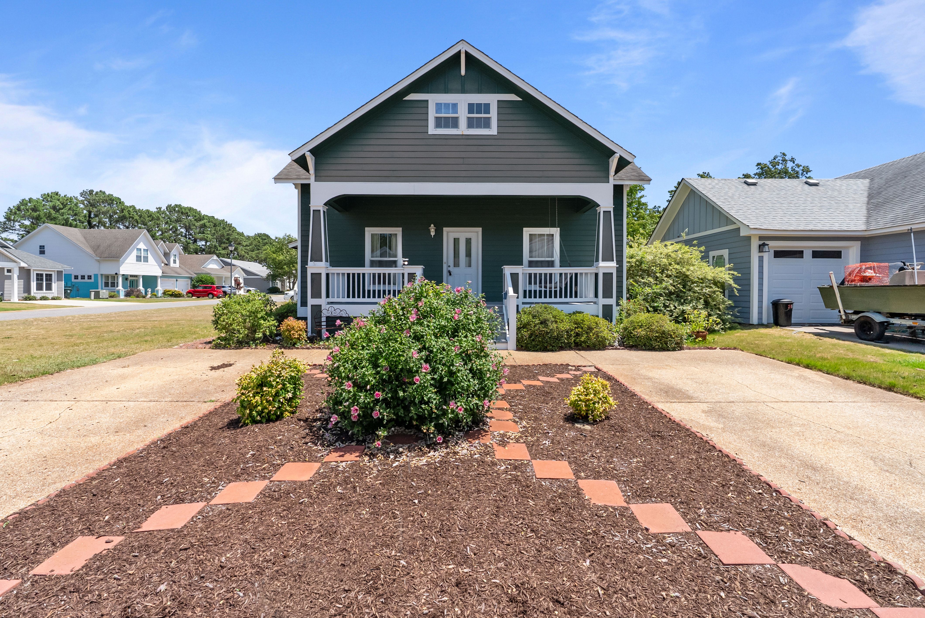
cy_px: 309
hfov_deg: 96.7
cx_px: 462
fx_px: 411
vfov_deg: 73.8
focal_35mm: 16
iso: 1000
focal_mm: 16
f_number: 7.1
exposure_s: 1/2500
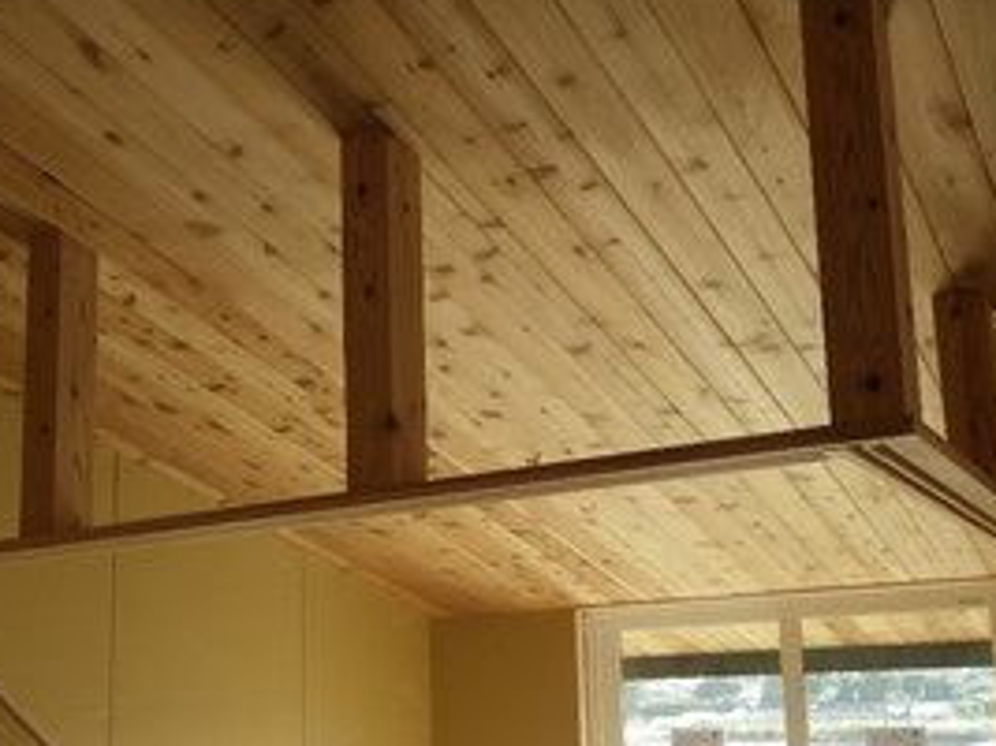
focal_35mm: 42
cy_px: 474
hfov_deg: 44.8
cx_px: 511
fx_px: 1208
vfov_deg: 34.1
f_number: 3.5
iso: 80
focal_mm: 5
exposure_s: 1/60
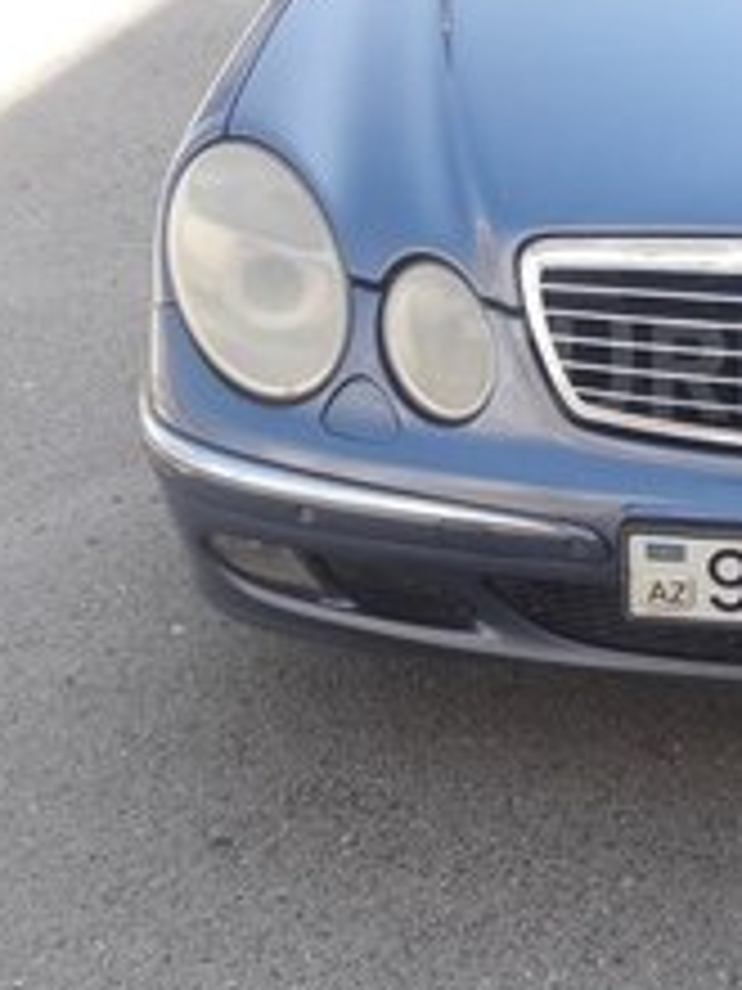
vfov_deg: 30.6
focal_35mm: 63
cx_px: 809
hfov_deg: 22.1
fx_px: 1801
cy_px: 369
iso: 40
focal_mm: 3.7
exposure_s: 1/216
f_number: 1.9
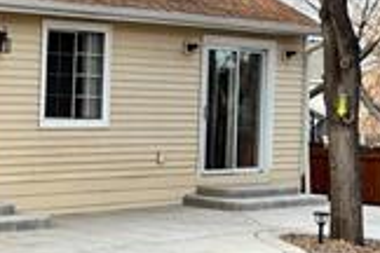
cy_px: 126
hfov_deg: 17.4
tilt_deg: -1.8
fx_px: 1129
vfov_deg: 12.8
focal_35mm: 107
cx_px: -171
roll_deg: -1.6
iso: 50
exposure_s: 1/581
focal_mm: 5.96
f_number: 1.6
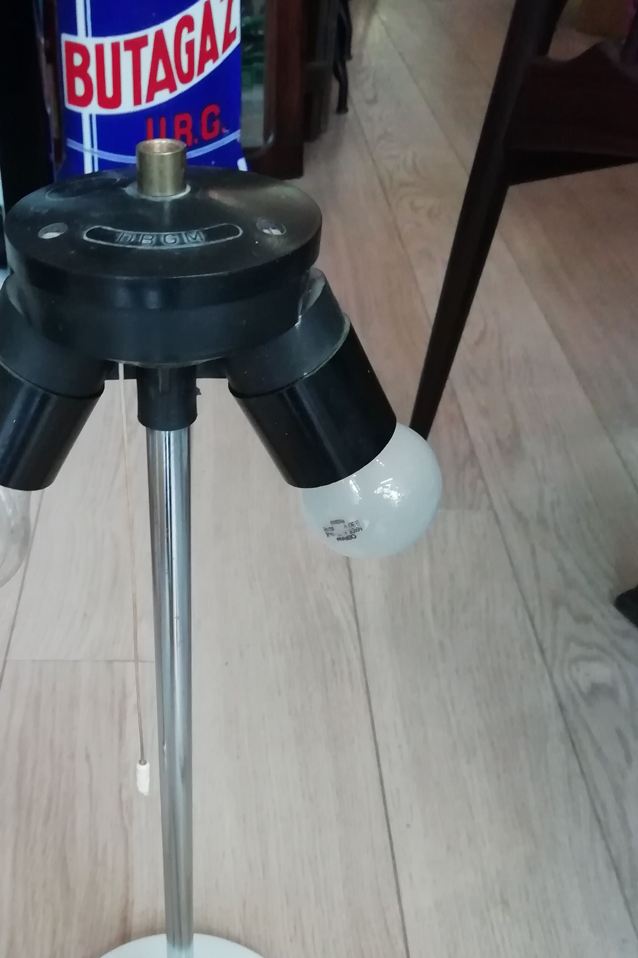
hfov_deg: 35.2
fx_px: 983
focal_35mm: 37
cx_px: 162
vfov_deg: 50.7
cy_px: 655
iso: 320
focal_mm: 3.46
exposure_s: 1/33.3
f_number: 2.2
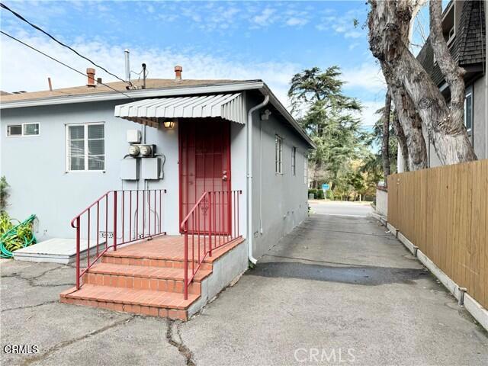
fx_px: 338
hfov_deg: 71.6
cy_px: 183
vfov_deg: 56.8
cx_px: 244
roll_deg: +0.5
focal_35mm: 24
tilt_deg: -1.6
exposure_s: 1/1869
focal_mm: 6.86
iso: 80
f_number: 1.78
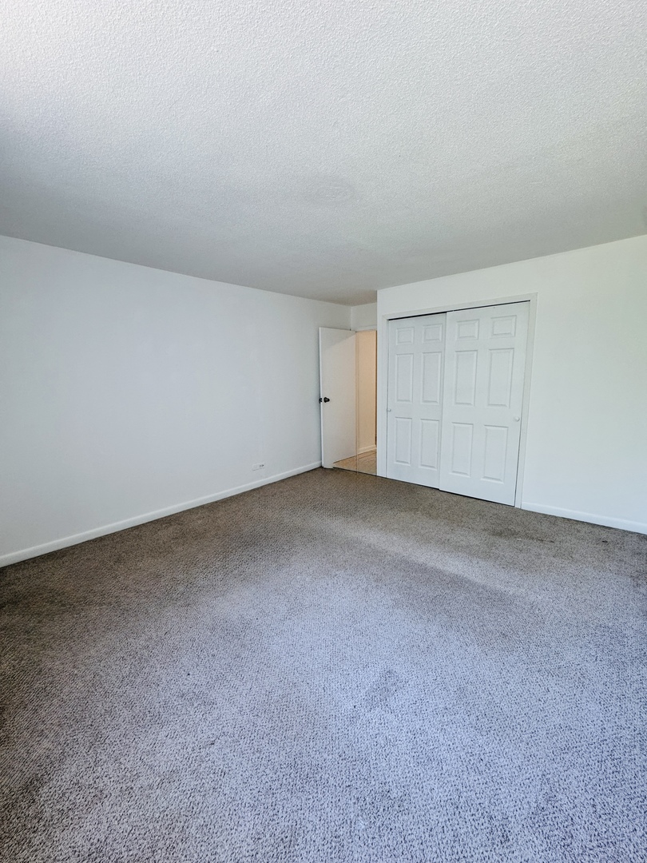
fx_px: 349
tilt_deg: -9.3
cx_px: 324
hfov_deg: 85.7
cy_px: 432
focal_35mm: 14
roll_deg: +1.0
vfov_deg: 102.1
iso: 160
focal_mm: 2.22
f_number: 2.2
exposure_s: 1/120
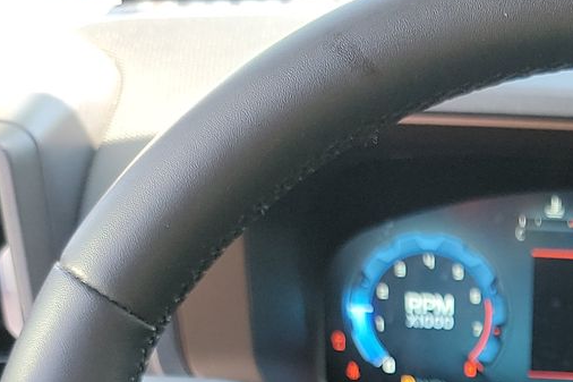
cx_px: 570
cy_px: 629
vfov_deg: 15.5
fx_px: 1257
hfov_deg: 24.5
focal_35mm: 79
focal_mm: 6.7
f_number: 1.8
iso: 148
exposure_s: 1/59
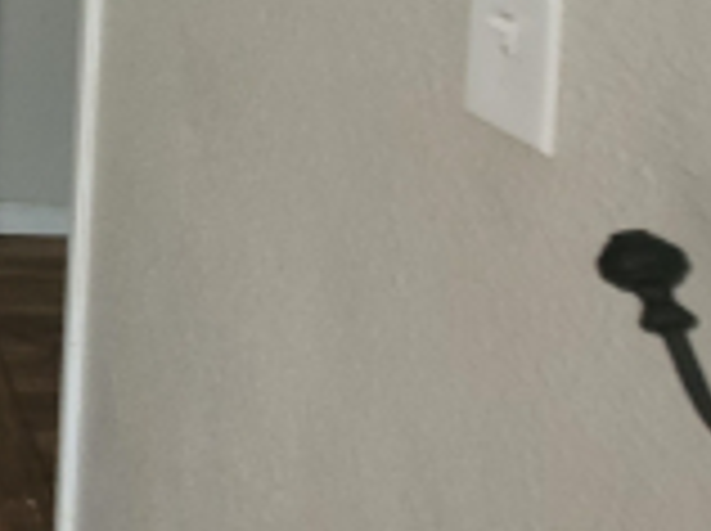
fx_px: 1128
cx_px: -259
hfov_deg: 27.8
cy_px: -202
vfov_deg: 22.9
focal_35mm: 55
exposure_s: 1/30
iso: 400
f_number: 2.2
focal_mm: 1.74
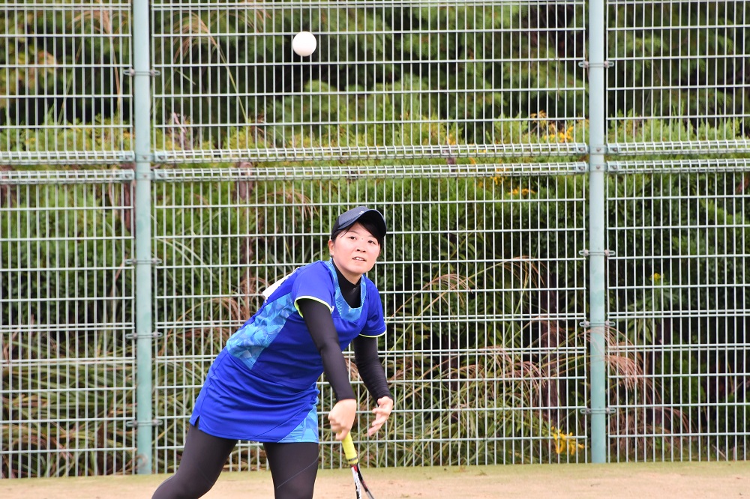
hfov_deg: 4.0
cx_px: 375
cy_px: 250
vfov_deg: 2.6
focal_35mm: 520
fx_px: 10829
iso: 800
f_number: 10
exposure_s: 1/400
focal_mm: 260
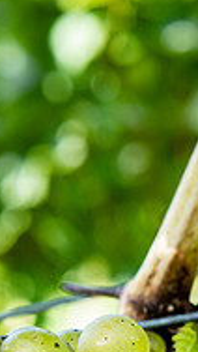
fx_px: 1463
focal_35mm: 157
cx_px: 348
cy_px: 278
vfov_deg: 13.6
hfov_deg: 7.5
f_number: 6.3
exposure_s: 1/500
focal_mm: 40
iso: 180
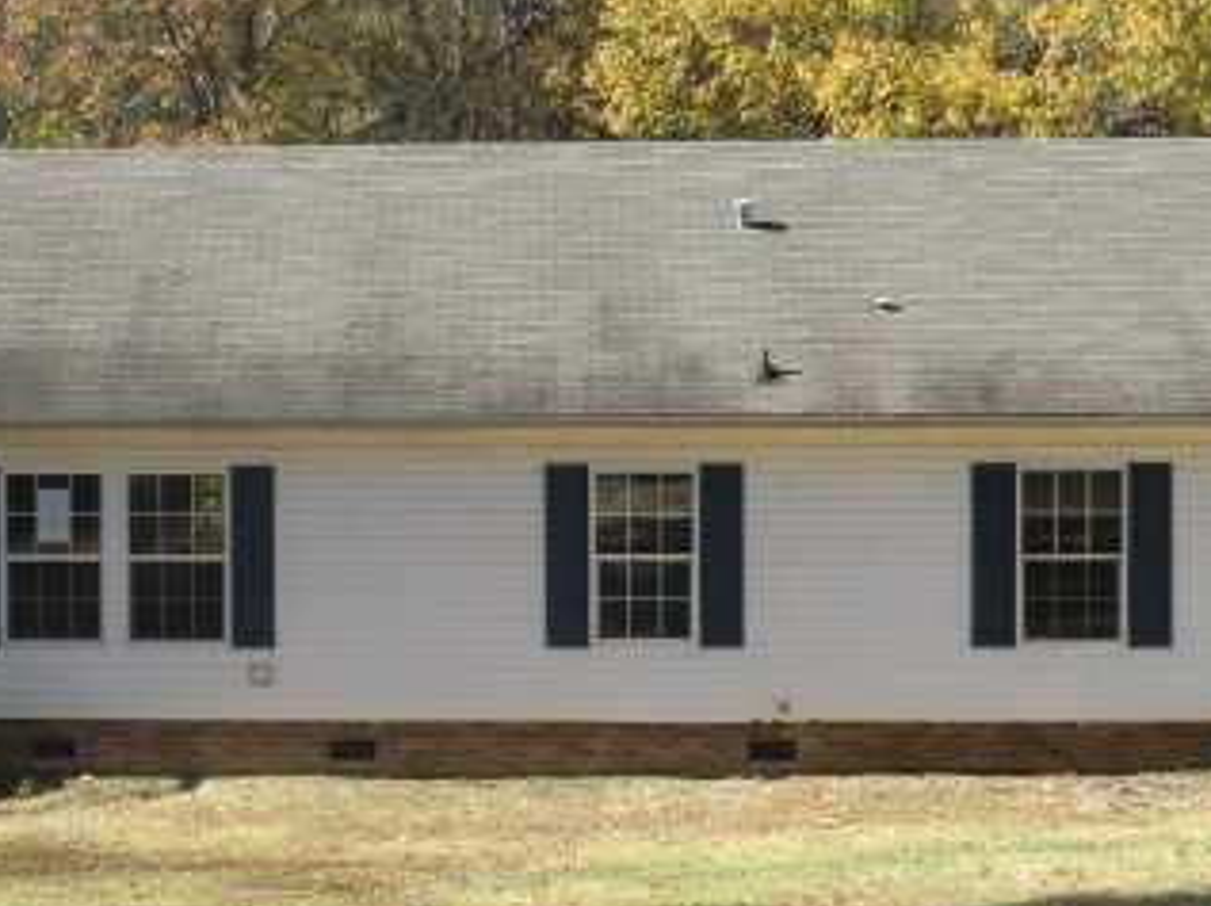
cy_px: 443
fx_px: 3320
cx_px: 283
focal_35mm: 95
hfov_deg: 20.5
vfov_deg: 15.5
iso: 64
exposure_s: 1/200
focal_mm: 8.4
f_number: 4
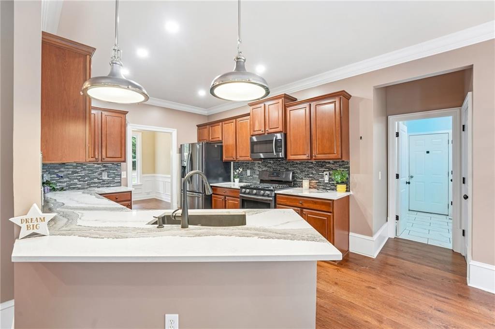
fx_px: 192
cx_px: 248
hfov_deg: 104.3
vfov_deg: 81.1
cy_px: 164
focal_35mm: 14
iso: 200
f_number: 8
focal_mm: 14
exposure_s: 1/3.33
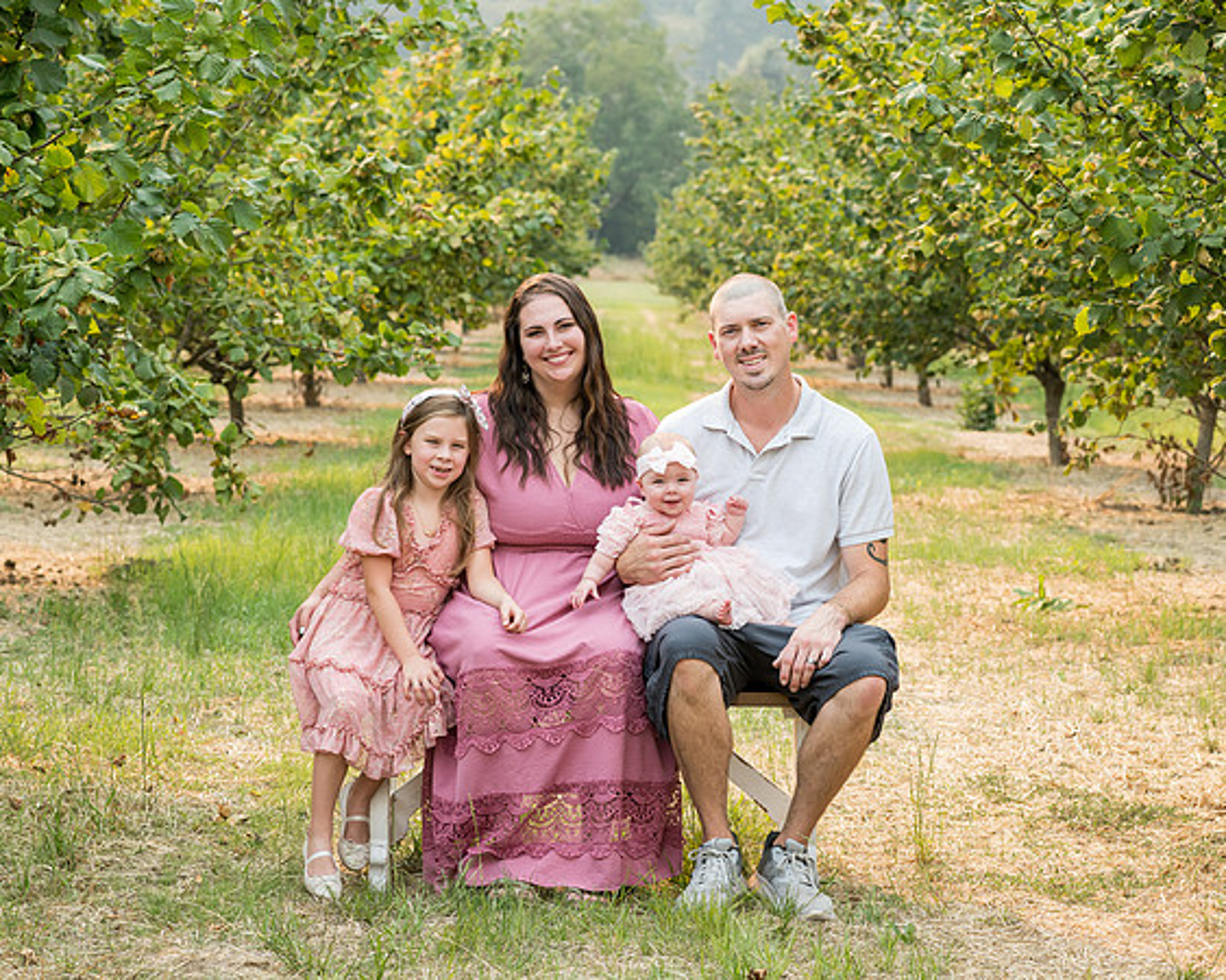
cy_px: 464
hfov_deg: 19.0
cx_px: 621
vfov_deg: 15.3
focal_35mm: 101
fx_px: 3658
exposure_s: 1/400
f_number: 5.6
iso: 400
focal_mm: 85
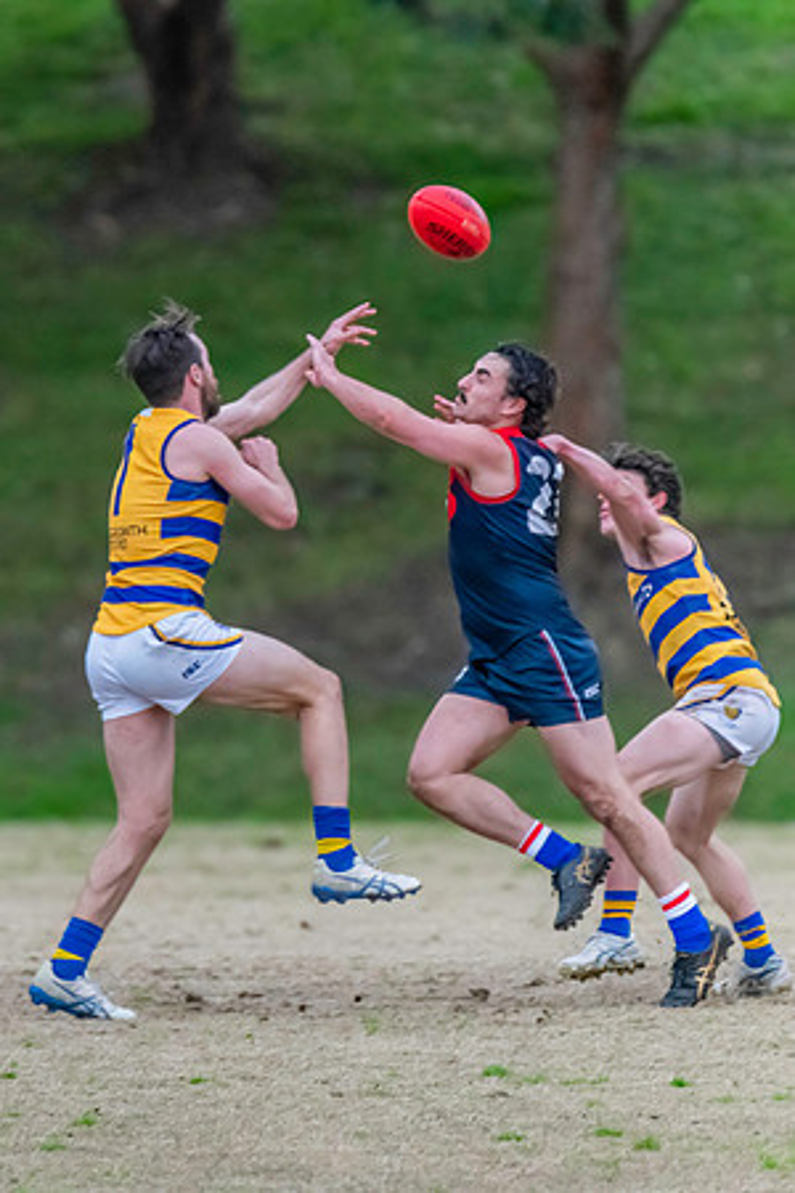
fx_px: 29809
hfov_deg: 1.5
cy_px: 596
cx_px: 133
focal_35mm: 900
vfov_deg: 2.3
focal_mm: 600
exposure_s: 1/1600
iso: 10000
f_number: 6.3
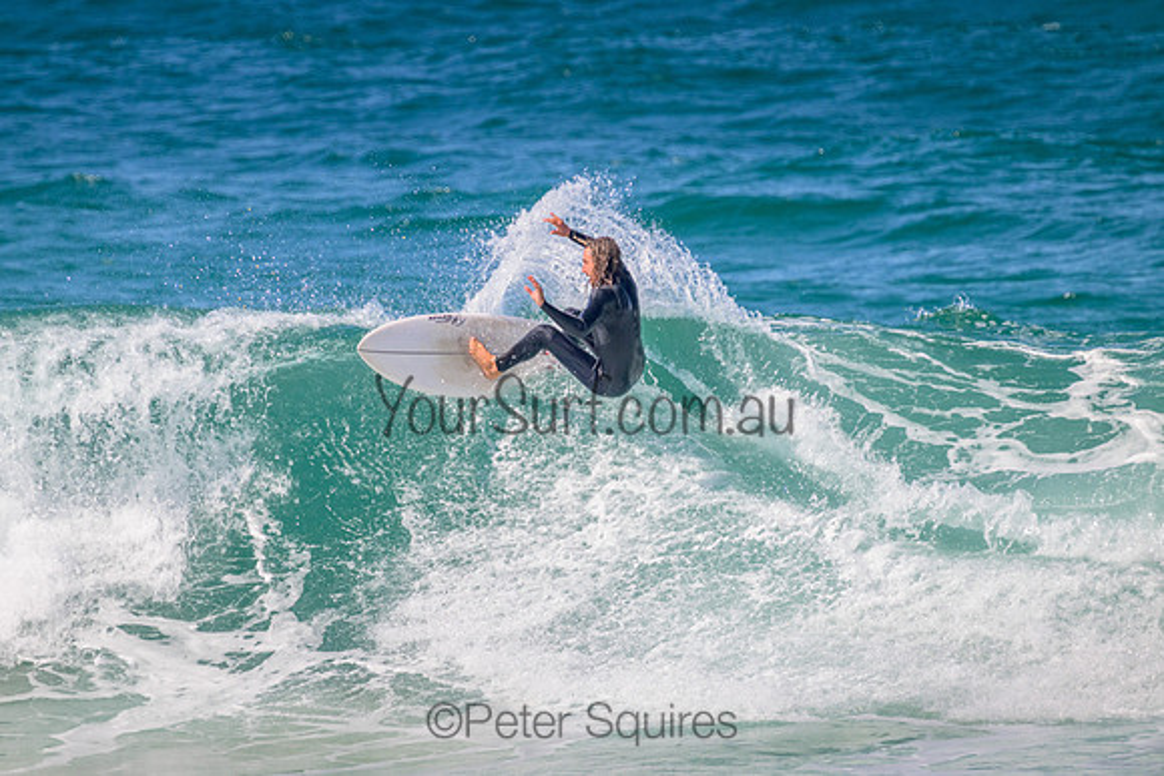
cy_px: 388
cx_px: 582
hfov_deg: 2.6
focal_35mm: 800
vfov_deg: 1.7
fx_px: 25872
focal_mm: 800
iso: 900
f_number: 11
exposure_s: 1/1600
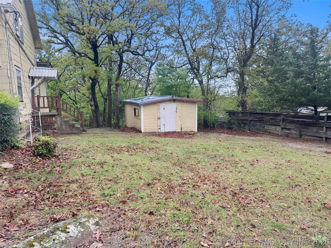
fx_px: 229
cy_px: 124
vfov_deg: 56.8
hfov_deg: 71.6
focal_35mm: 24
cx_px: 166
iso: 64
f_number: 1.78
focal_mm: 6.86
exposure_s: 1/196
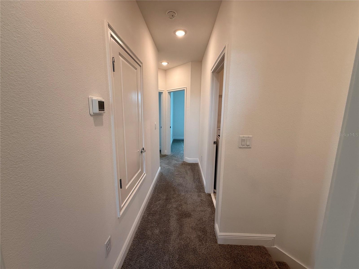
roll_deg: -0.5
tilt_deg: -8.7
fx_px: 145
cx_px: 180
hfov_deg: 102.1
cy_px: 134
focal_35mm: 14
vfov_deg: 85.7
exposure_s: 1/120
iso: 100
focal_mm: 2.22
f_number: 2.2
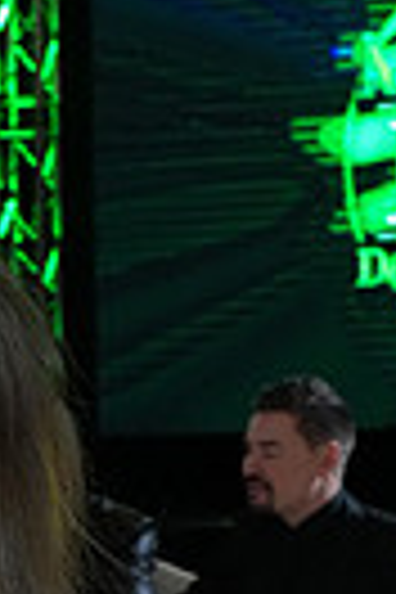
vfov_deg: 10.1
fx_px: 3201
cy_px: 981
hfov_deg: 6.8
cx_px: -439
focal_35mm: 194
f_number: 8
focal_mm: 44
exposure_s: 1/250
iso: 3200
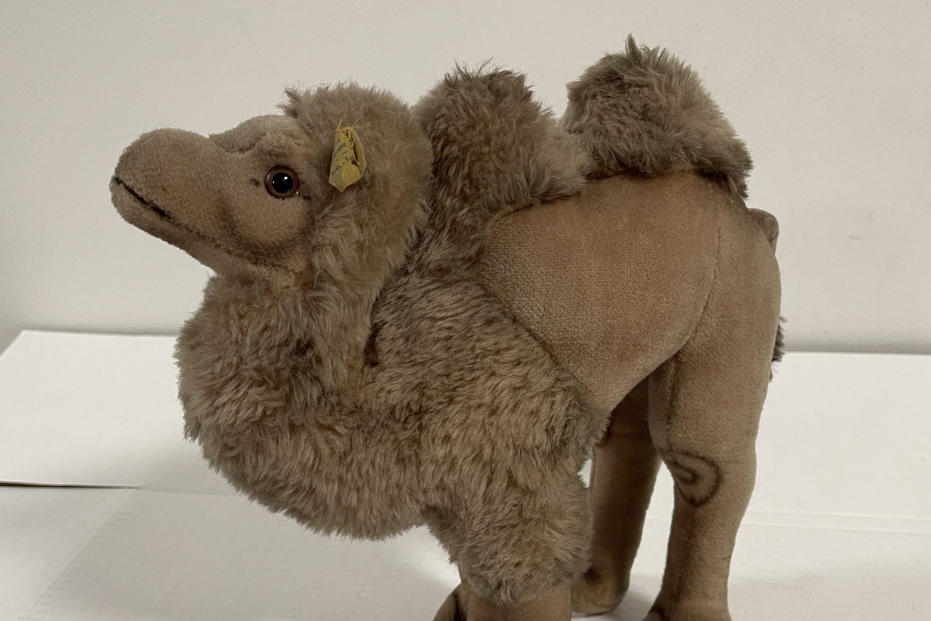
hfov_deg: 58.7
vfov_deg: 41.0
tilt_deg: -21.7
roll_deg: +0.1
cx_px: 436
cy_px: 365
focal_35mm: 32
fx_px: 827
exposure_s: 1/50
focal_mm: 5.1
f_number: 1.6
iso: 125
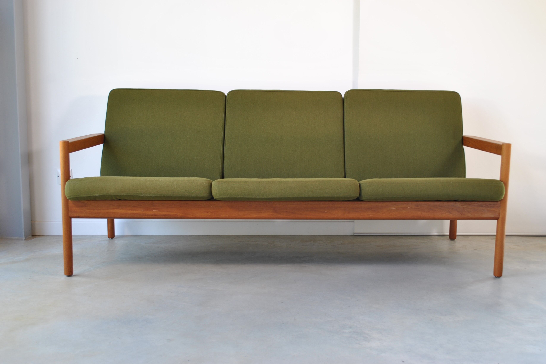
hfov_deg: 48.5
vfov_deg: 33.4
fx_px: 607
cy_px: 180
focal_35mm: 40
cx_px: 273
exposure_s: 1/20
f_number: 5.6
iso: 100
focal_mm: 26
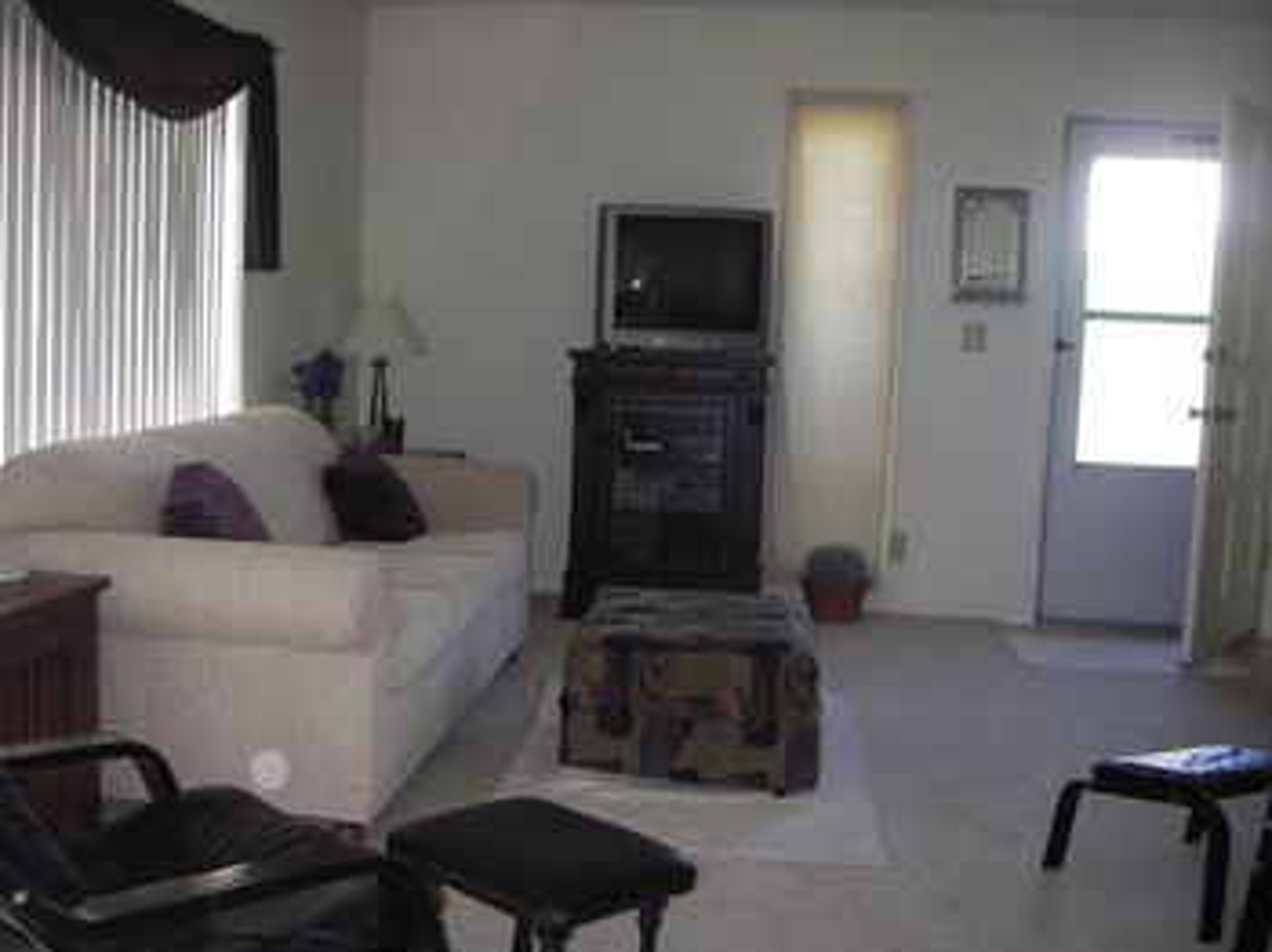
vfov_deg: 35.9
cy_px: 491
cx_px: 611
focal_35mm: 40
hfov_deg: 46.8
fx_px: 1469
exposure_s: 1/30
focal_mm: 6.3
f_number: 3.3
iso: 100
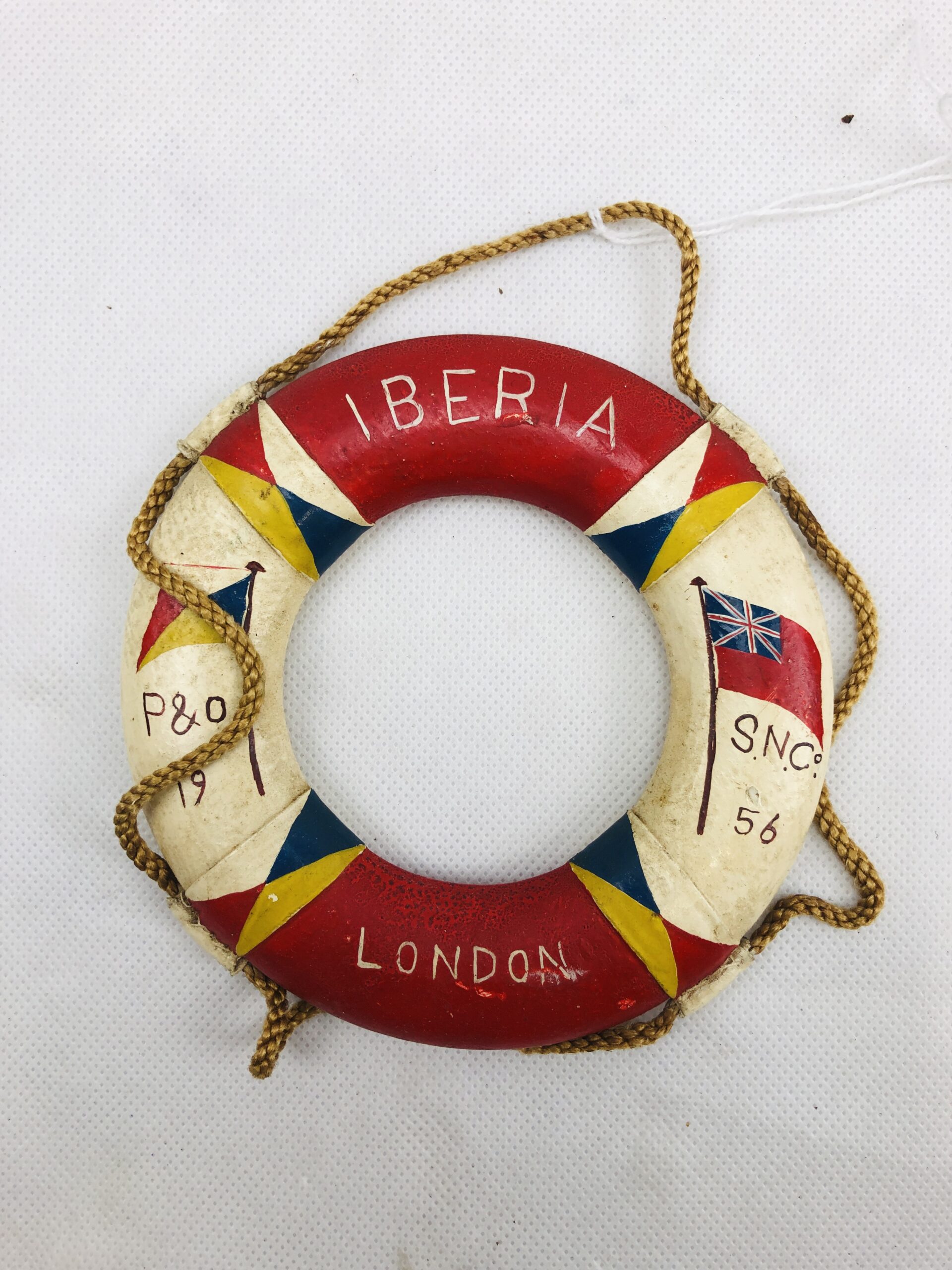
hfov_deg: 49.7
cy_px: 635
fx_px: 1027
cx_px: 476
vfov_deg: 63.4
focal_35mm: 28
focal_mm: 3.99
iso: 32
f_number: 1.8
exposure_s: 1/100
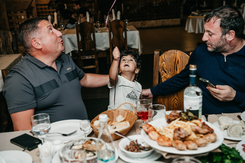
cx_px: 122
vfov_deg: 28.1
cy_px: 82
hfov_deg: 41.1
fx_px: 327
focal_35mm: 48
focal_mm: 48
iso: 160
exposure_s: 1/160
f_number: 4
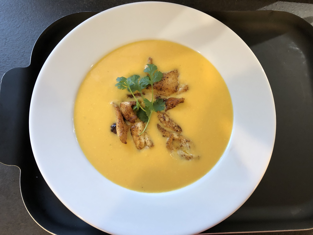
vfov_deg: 49.7
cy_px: 118
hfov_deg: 63.4
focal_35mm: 28
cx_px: 156
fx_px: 253
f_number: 1.8
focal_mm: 3.99
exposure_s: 1/17
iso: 80
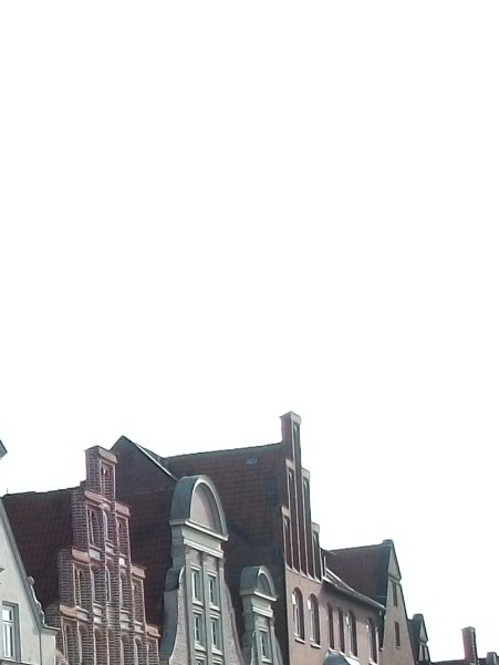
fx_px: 2094
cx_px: -215
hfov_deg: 13.0
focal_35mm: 109
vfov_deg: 17.5
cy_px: 705
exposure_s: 1/800
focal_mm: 5.7
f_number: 2.9
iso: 80
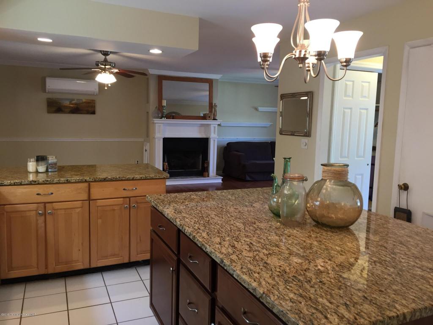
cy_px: 162
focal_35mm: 29
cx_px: 216
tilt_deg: -6.7
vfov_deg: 48.2
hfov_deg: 61.7
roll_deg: -1.7
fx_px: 363
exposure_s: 1/30
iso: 64
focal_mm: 4.15
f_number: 2.2
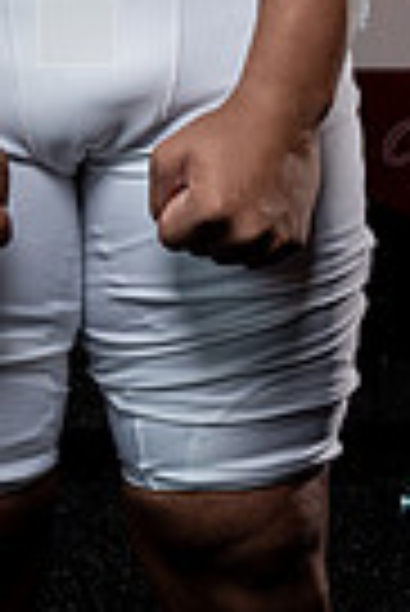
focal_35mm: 172
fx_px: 2931
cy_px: -382
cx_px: -9
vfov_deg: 11.3
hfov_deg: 8.0
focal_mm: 52
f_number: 9
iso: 640
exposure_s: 1/250
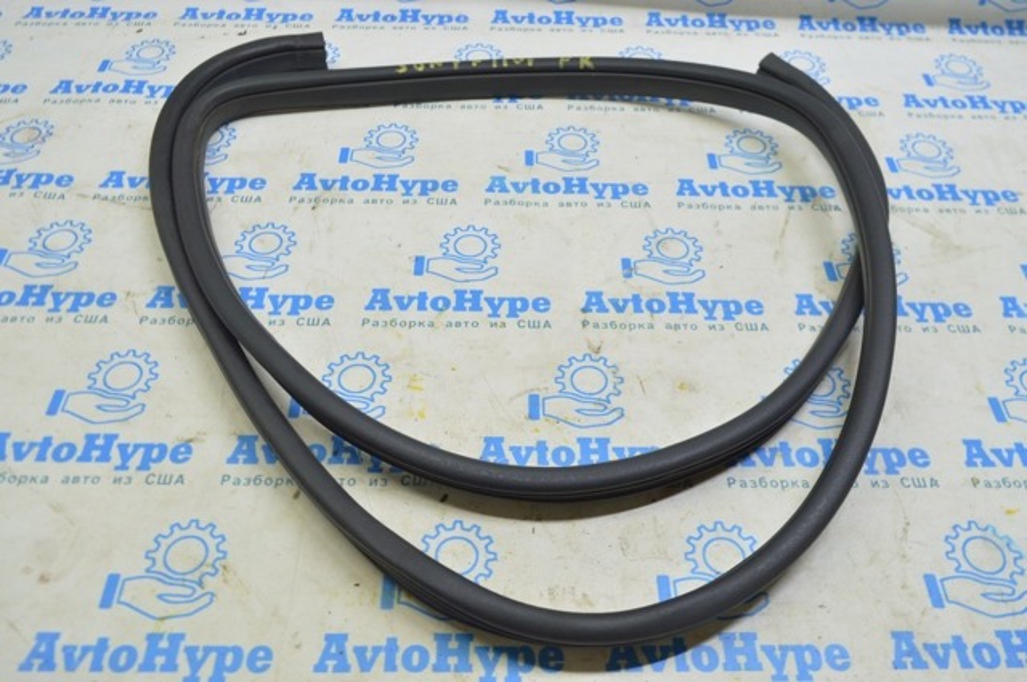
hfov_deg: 59.6
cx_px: 514
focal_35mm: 32
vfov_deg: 41.6
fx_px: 897
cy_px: 341
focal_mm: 21
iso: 400
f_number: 5.6
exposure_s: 1/20
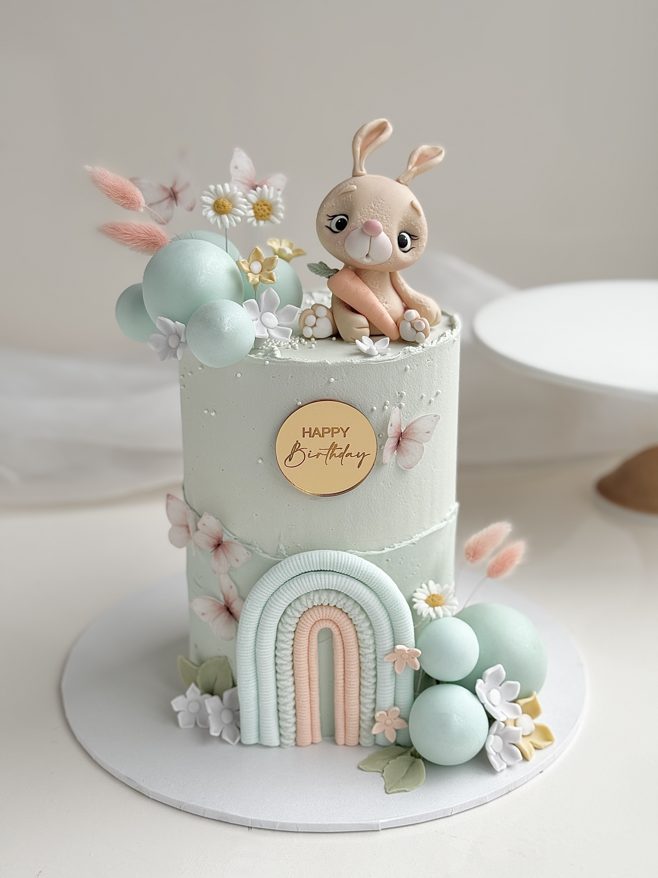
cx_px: 329
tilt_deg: -20.1
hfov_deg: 30.3
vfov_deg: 39.7
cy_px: 439
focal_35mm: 48
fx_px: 1217
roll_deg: -1.0
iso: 64
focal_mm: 6.76
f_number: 1.78
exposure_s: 1/270
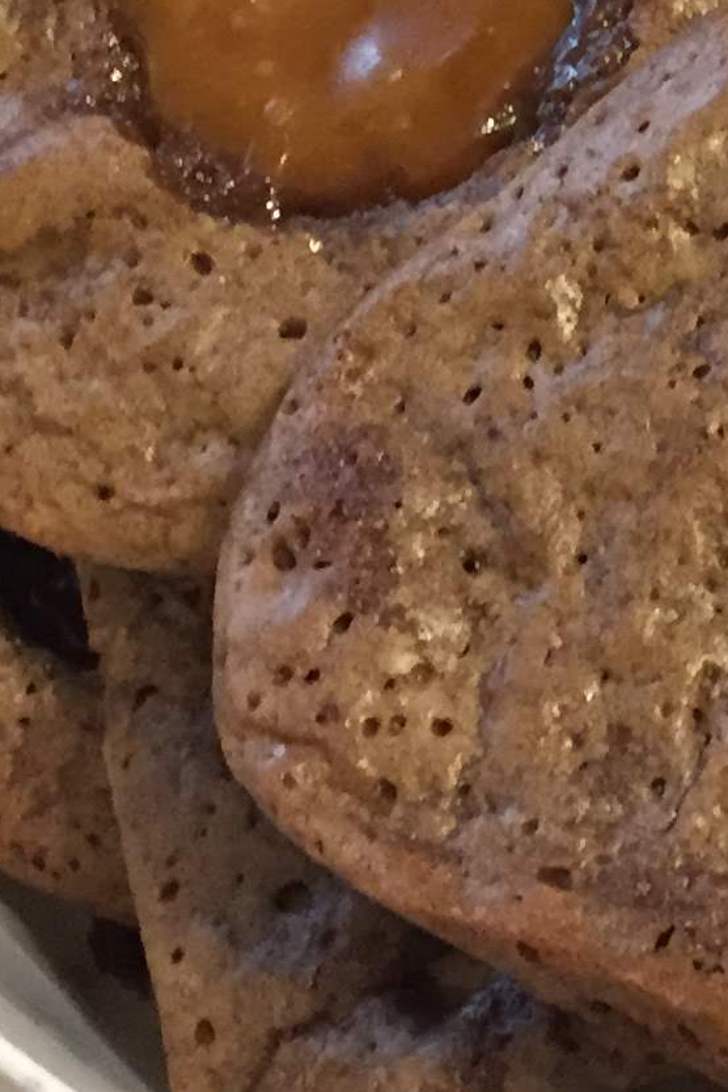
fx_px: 3579
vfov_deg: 16.5
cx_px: 1447
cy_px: -285
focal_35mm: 118
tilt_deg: -57.7
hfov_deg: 10.7
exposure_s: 1/24
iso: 250
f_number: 2.2
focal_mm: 4.15
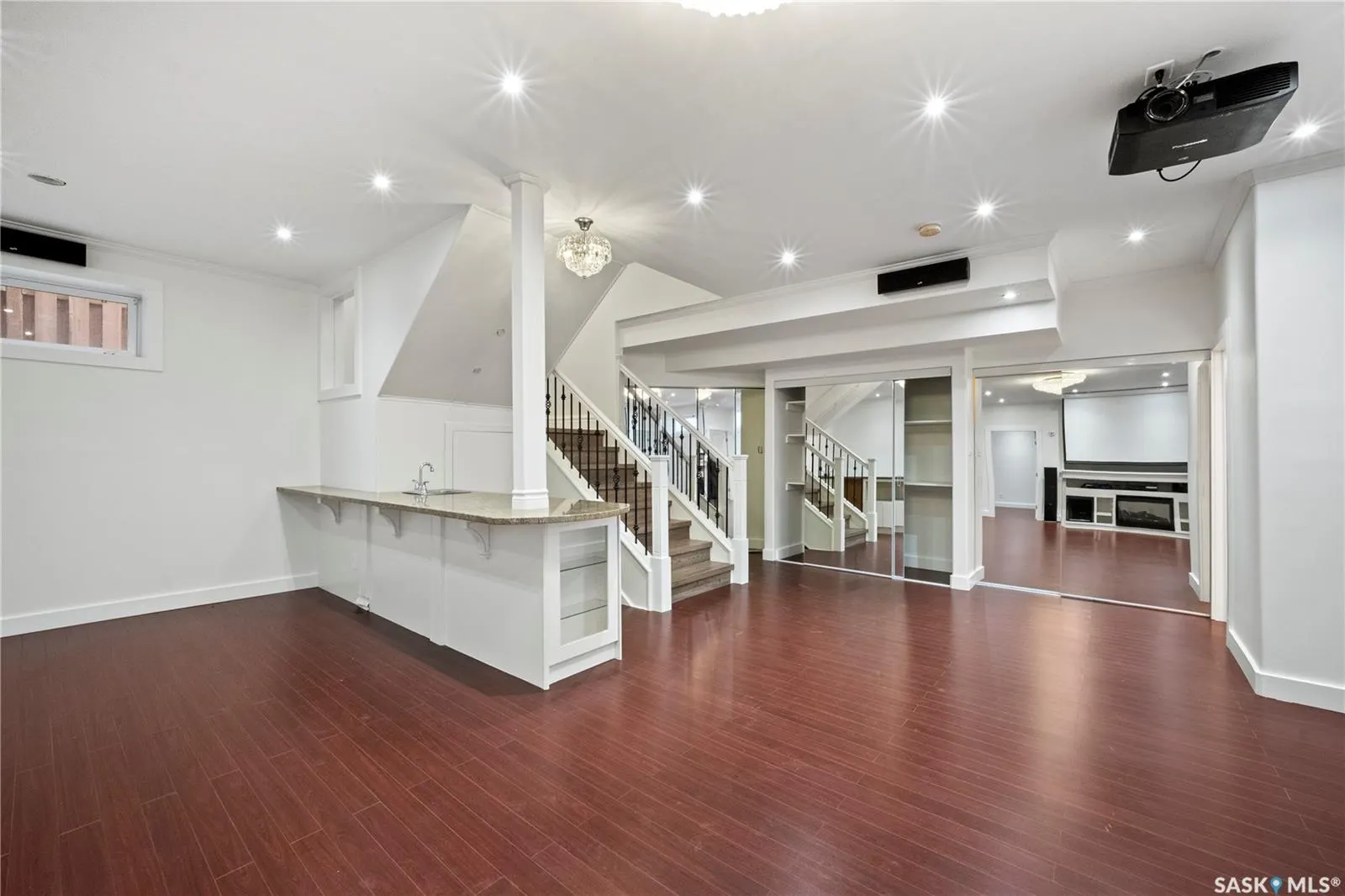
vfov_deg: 83.2
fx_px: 504
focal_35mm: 14
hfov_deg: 106.3
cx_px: 672
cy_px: 448
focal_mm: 9
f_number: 10
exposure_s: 1/3
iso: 1600
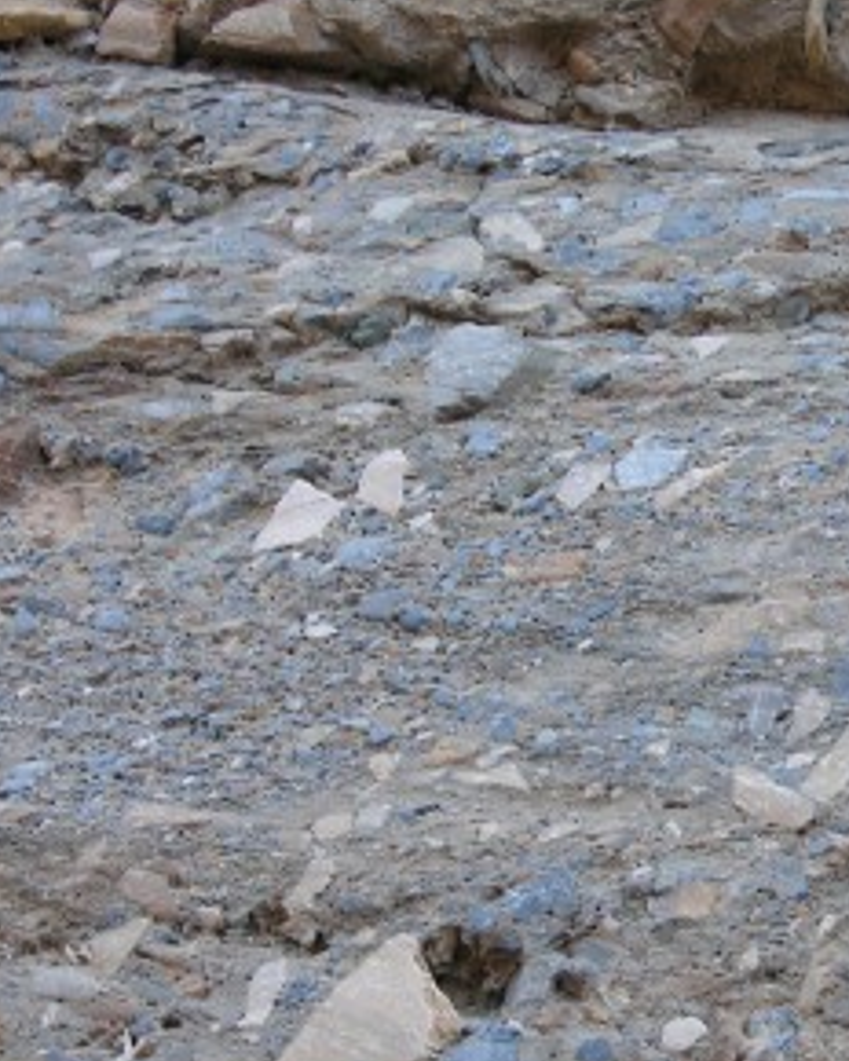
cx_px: 926
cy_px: 706
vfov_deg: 10.1
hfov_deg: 8.0
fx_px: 5999
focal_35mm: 191
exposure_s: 1/58.9
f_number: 3.3
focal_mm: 18.8
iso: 50
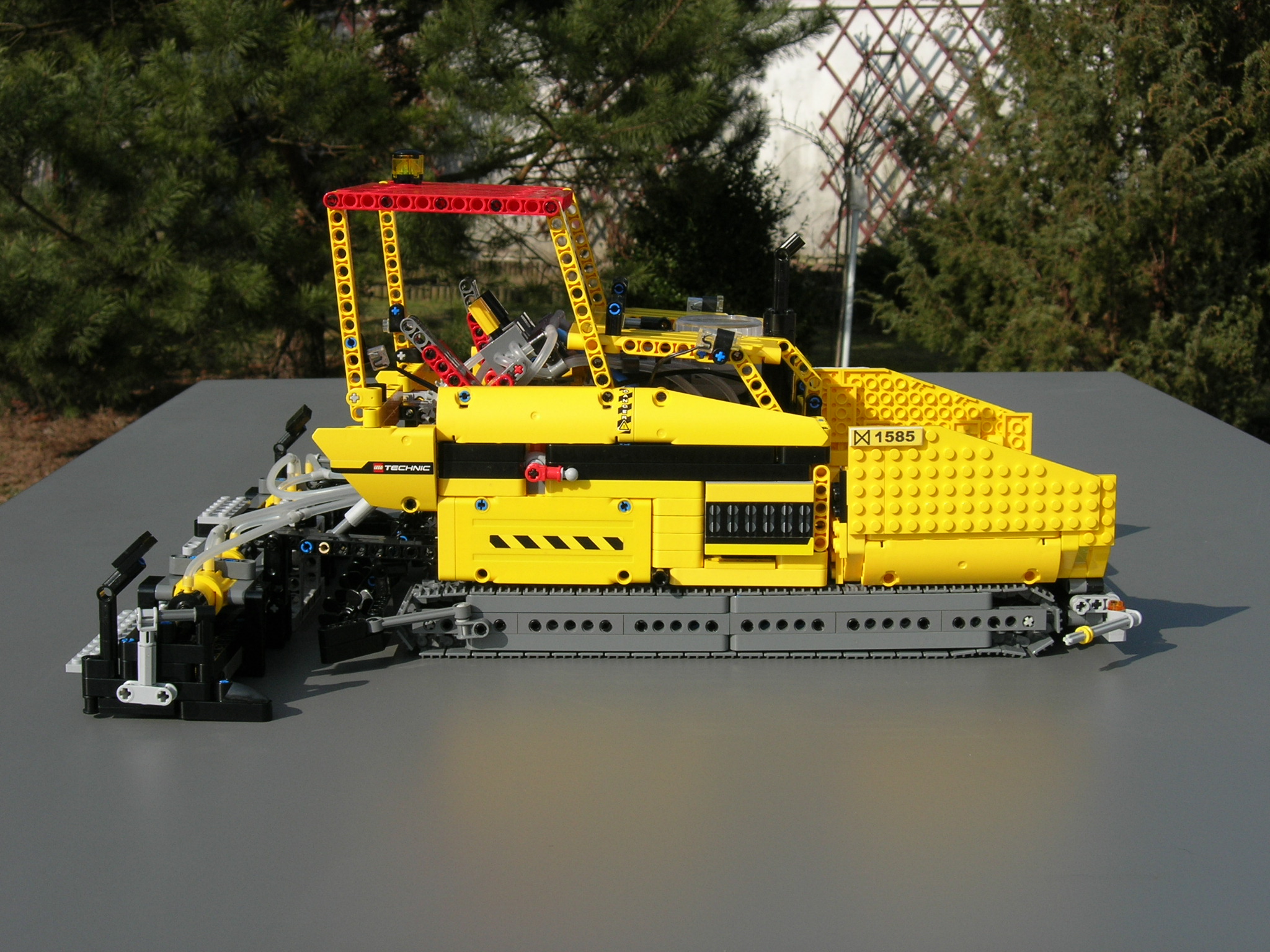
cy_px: 476
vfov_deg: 28.6
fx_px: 1871
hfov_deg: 37.5
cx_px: 635
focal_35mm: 51
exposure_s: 1/455
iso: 64
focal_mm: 10.6
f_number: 5.4
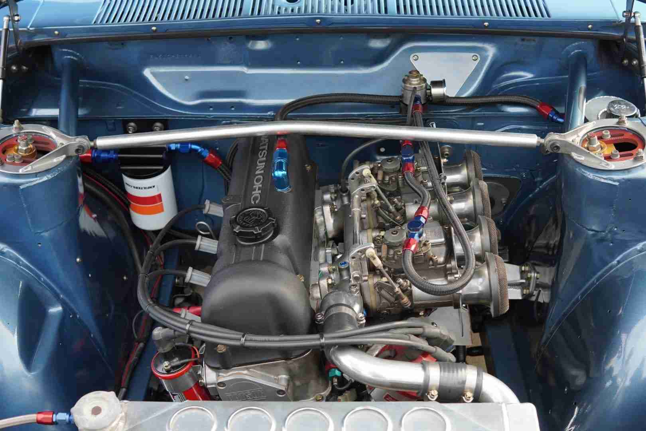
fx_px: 807
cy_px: 216
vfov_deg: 29.9
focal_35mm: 45
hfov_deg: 43.6
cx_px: 323
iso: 400
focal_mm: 30
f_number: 4
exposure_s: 1/160
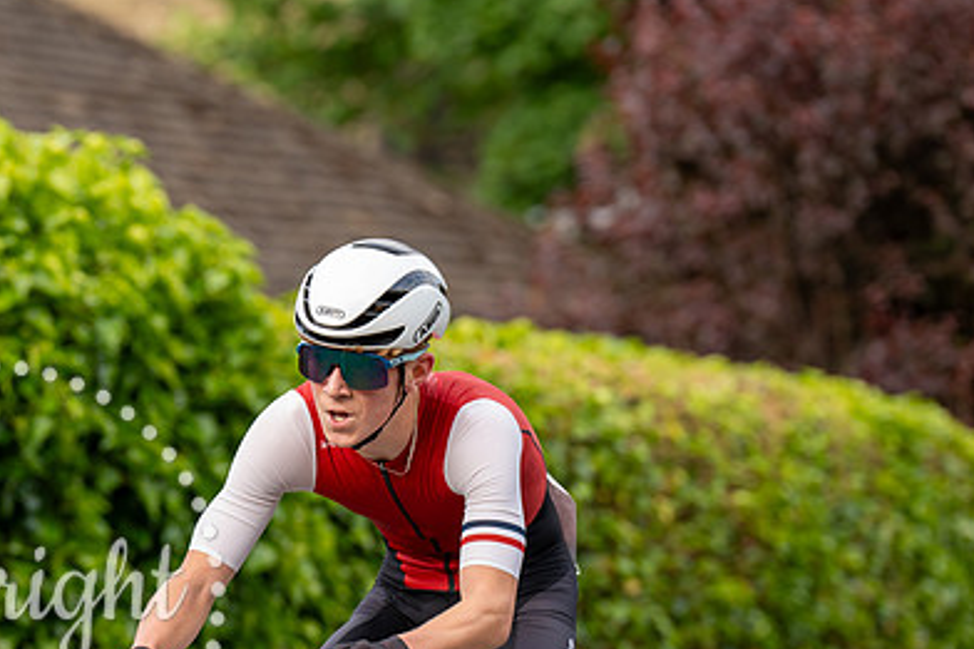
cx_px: 378
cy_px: 466
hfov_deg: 7.0
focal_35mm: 296
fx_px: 8005
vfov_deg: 4.6
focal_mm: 200
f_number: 4.5
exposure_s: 1/640
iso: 400
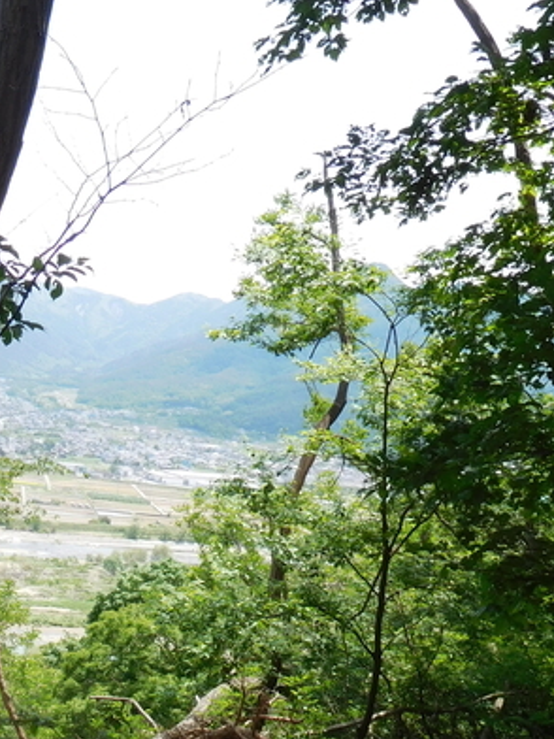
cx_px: 9
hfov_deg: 27.1
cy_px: 577
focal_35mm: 51
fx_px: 1088
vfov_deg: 36.4
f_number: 3.4
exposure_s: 1/500
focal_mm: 4.5
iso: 125
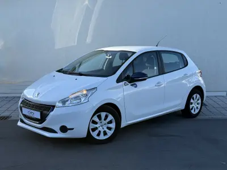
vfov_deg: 30.3
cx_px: 114
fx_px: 315
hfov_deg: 39.7
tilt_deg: -8.6
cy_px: 85
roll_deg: +0.3
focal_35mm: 48
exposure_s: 1/1377
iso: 64
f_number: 1.78
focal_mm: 6.76
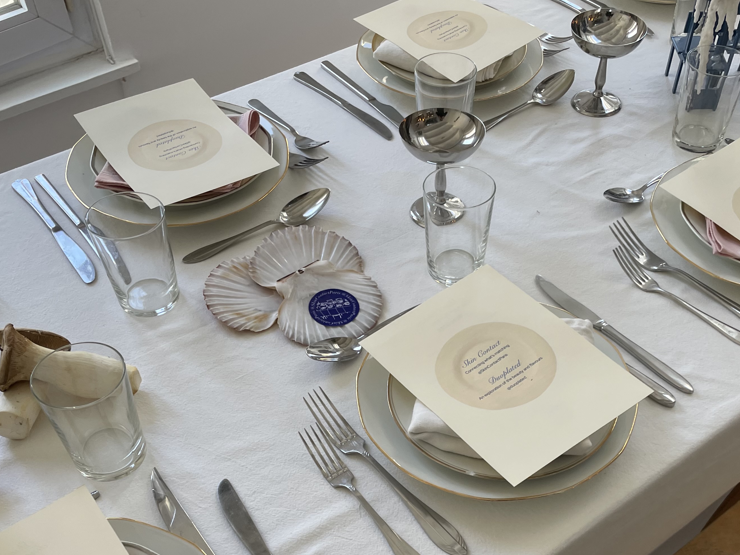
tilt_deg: -50.0
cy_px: 422
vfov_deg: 35.1
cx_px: 414
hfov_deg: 46.7
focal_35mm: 40
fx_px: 855
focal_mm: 4.2
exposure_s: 1/121
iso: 40
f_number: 1.6
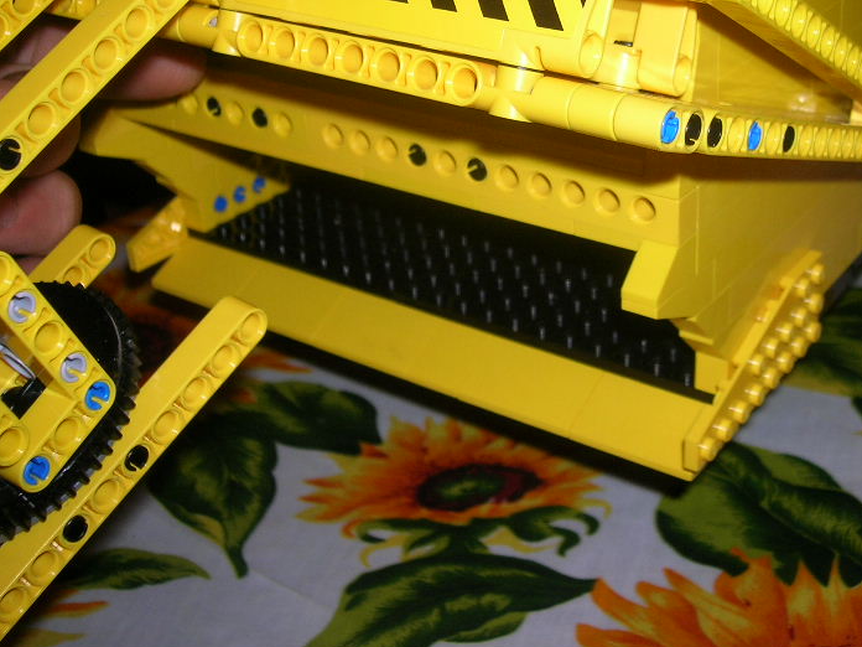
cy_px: 208
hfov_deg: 38.0
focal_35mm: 50
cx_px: 534
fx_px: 1245
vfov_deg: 28.9
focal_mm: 5.7
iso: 50
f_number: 2.9
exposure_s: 1/60.1
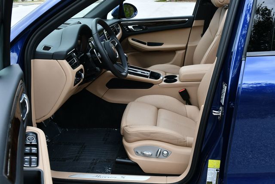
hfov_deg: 53.1
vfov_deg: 36.9
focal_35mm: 36
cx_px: 138
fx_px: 275
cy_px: 92
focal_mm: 18
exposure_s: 1/250
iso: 320
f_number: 5.6
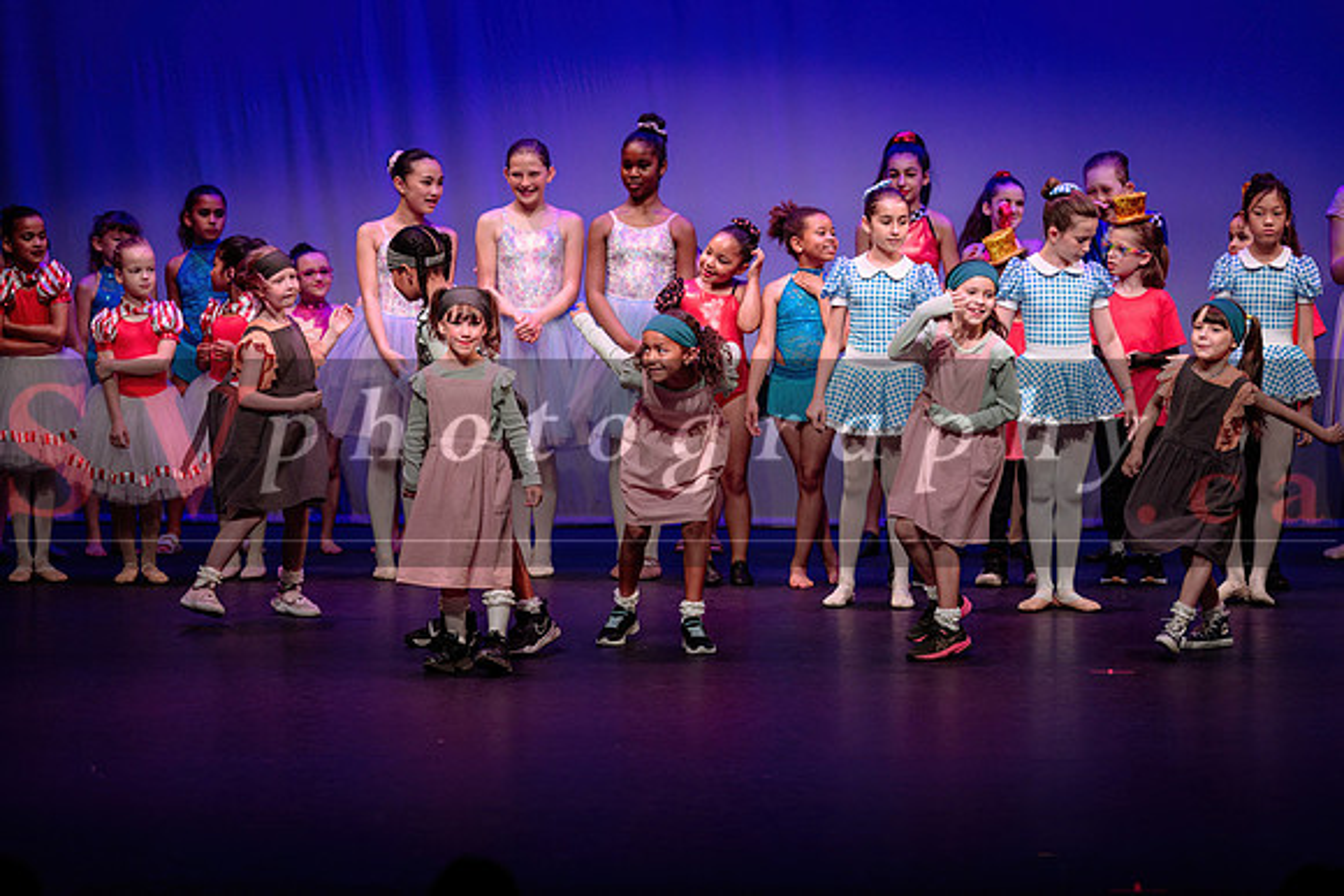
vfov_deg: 8.6
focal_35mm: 160
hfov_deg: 12.9
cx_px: 640
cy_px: 461
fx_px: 5964
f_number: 2.8
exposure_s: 1/640
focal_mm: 150
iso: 1000
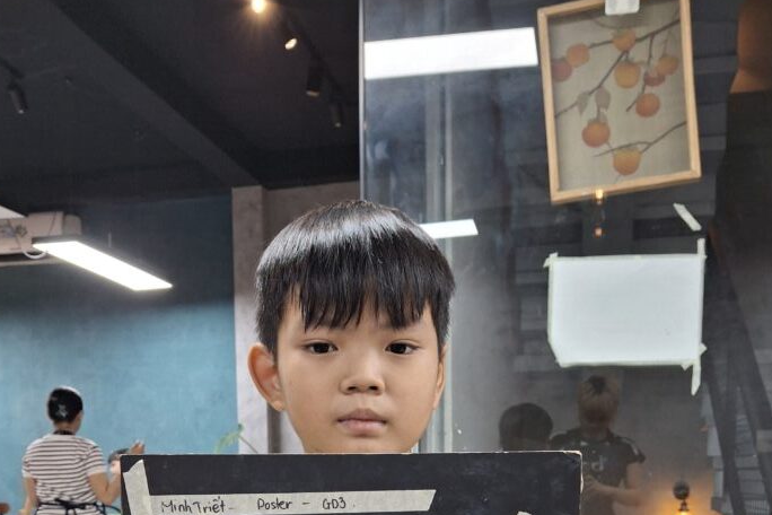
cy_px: 550
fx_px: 815
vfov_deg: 31.5
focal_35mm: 38
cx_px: 391
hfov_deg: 50.7
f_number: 1.8
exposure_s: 1/100
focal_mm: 4.69
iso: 100
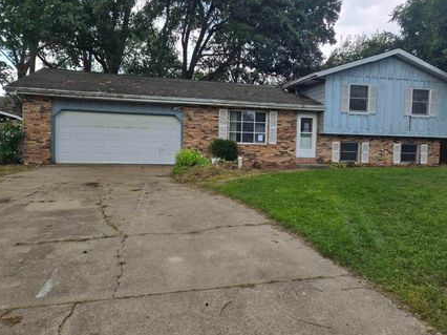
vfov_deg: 51.2
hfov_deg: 65.3
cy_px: 153
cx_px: 239
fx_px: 348
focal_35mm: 27
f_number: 1.8
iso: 64
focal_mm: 5.4
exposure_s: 1/2921
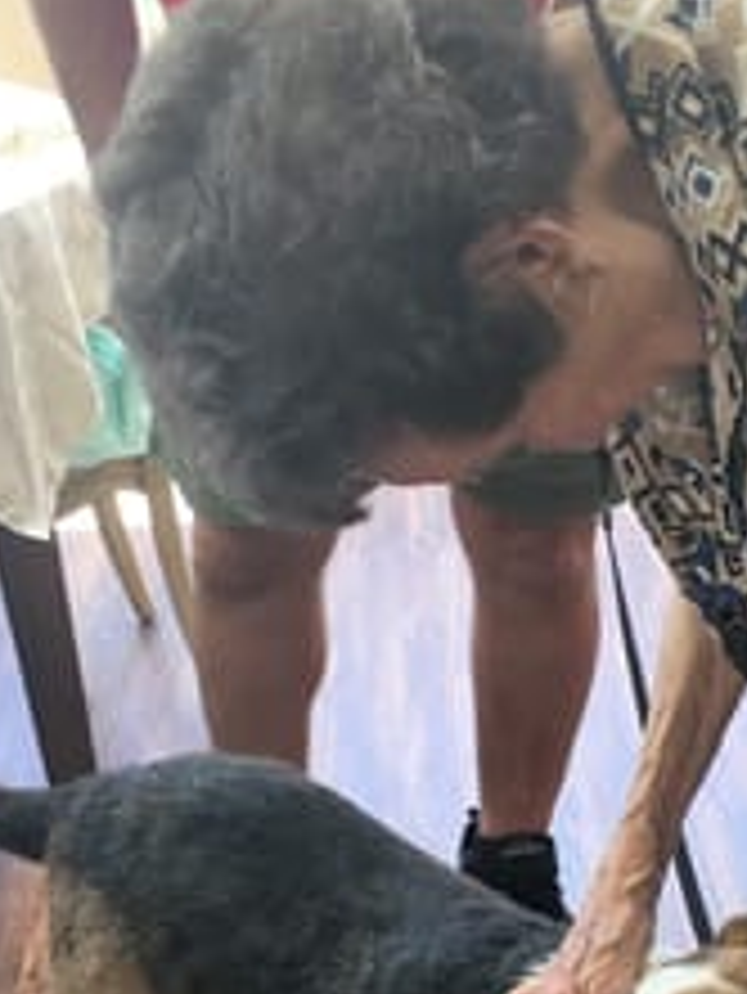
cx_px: 590
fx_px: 2012
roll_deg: +2.0
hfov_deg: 20.8
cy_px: 866
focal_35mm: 70
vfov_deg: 26.9
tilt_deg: -33.8
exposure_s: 1/30
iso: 25
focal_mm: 4.15
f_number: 2.2
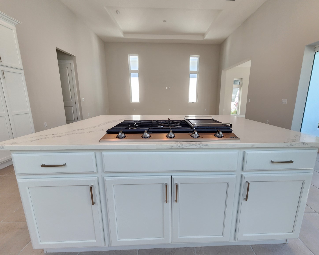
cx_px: 173
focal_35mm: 14
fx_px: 132
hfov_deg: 100.5
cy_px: 131
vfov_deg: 88.0
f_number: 2.2
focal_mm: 2.2
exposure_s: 1/60
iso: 64
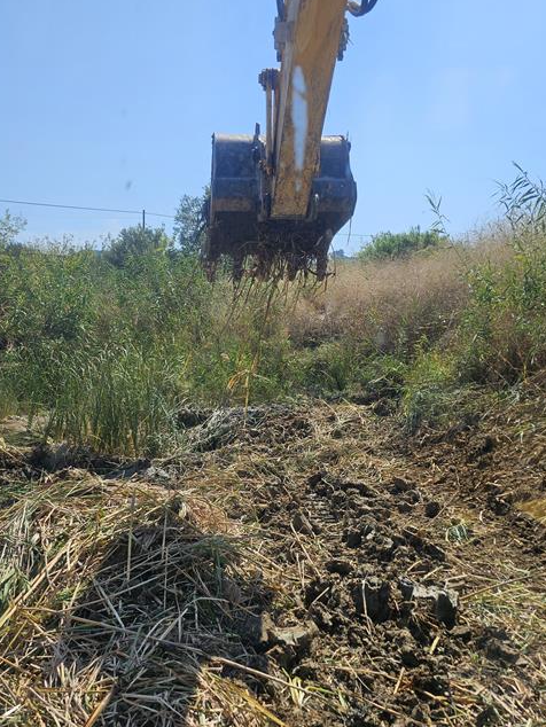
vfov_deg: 61.1
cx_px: 243
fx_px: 609
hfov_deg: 48.2
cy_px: 435
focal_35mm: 29
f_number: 1.7
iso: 10
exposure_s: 1/690
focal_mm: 6.3
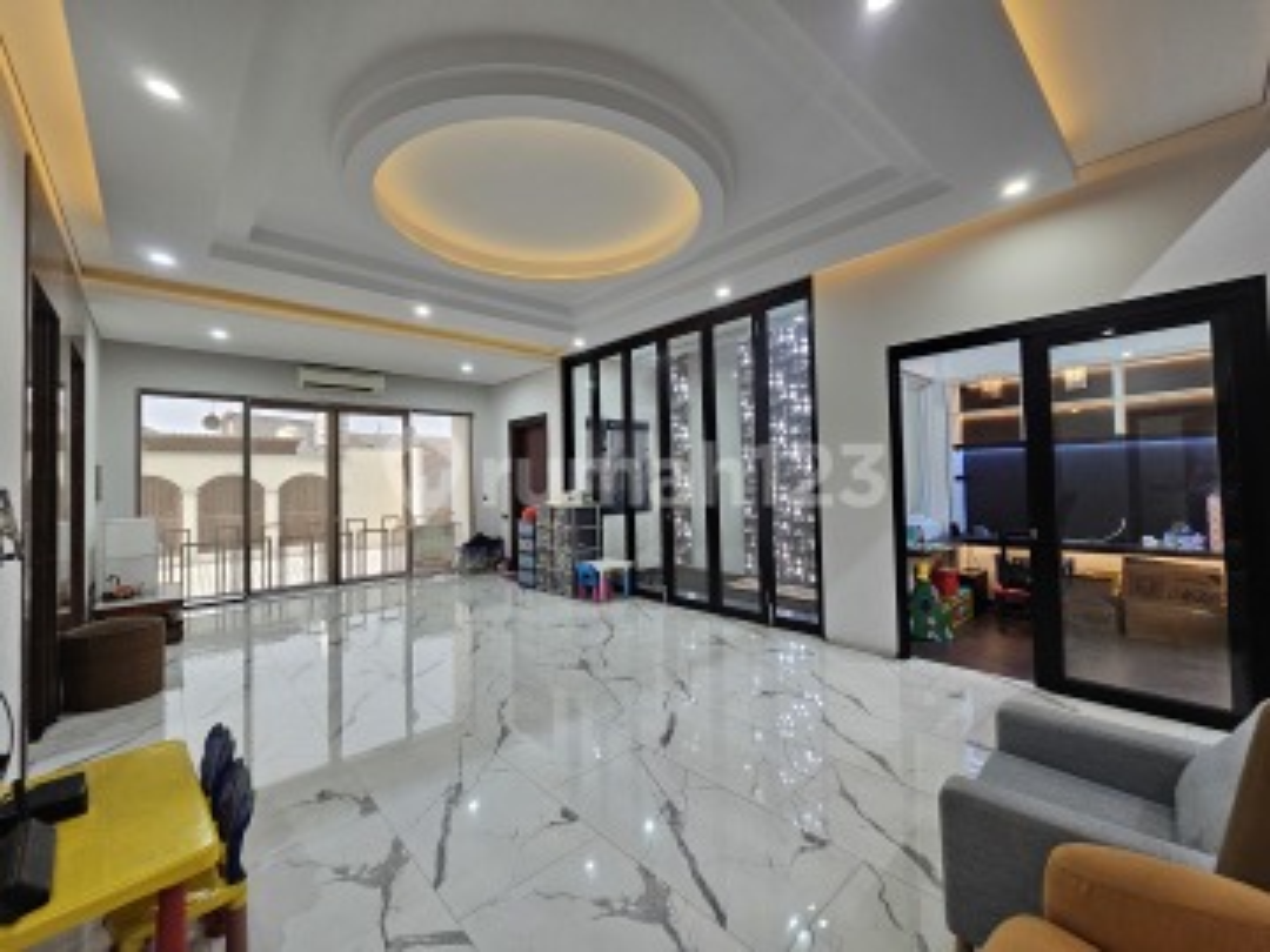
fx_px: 477
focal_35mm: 13
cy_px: 476
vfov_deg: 89.9
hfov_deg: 106.2
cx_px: 635
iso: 250
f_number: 2.2
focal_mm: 2.2
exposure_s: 1/50
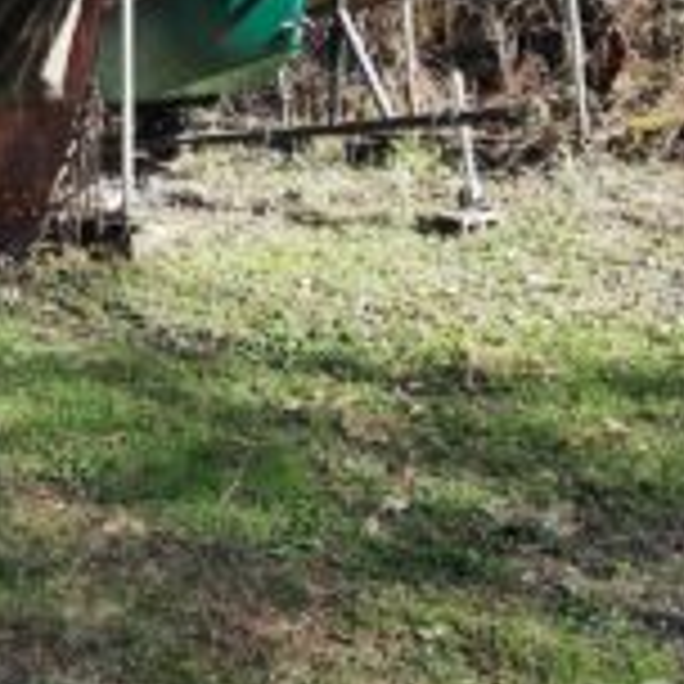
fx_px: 1297
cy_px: 81
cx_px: 18
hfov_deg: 28.0
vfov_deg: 28.5
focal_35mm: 58
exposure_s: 1/216
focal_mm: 4.6
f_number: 2
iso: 32
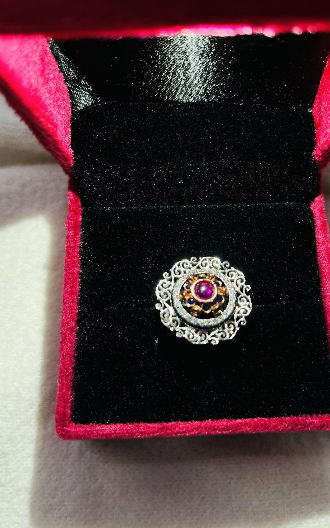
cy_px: 241
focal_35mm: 31
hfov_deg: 40.5
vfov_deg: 61.1
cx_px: 185
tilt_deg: -65.4
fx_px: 446
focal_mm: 5.7
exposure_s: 1/100
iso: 80
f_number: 1.5
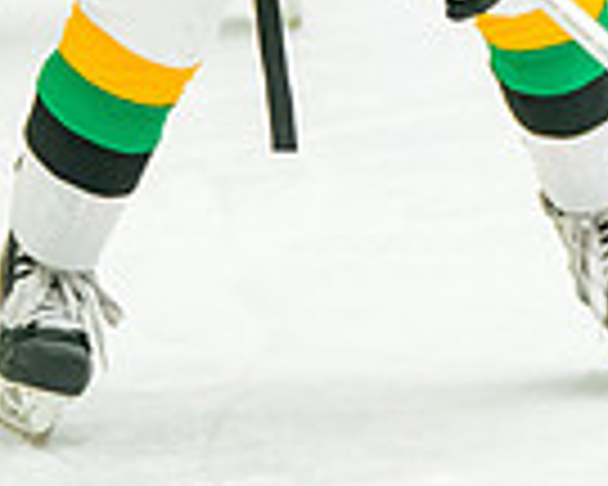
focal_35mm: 941
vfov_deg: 1.6
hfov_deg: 2.1
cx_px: 568
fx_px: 16933
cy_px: -296
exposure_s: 1/1600
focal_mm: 176
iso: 3200
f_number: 3.2
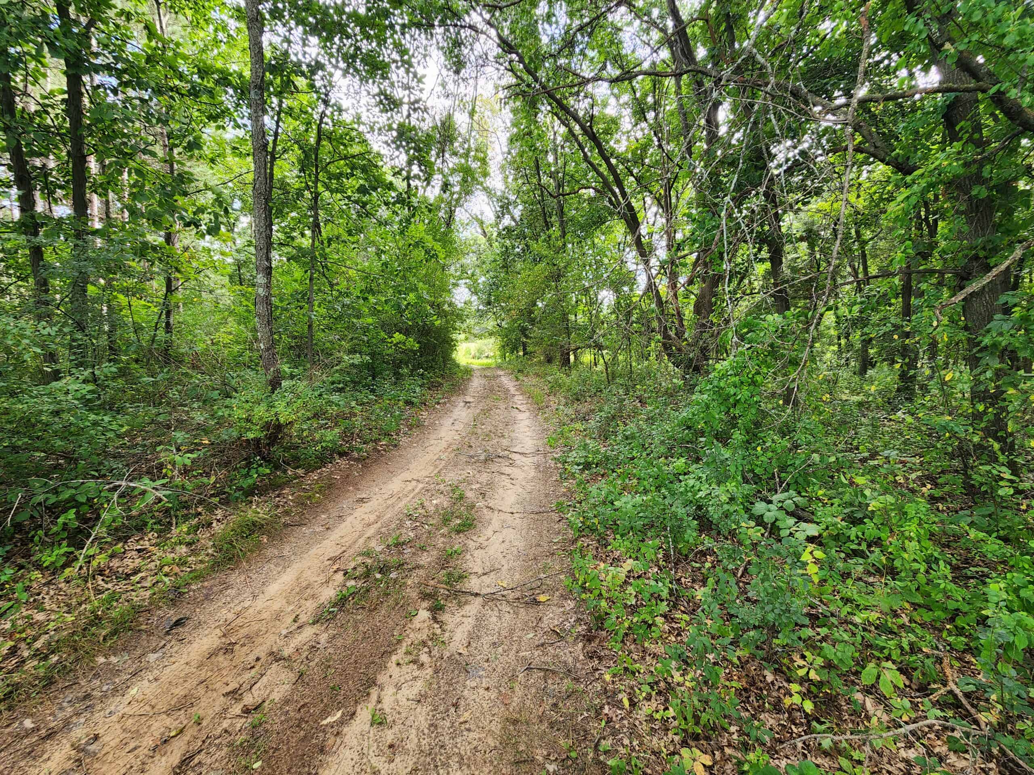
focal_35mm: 13
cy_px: 388
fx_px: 388
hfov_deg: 106.2
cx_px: 517
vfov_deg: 89.9
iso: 80
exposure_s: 1/120
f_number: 2.2
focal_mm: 2.2
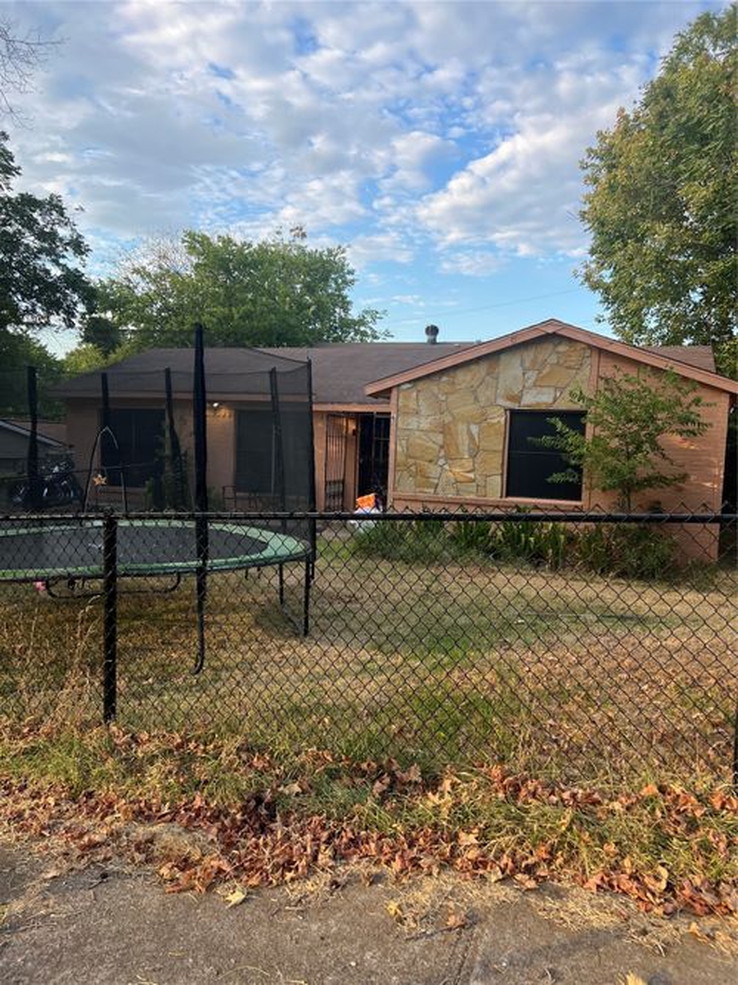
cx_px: 369
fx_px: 739
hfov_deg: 53.0
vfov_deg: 67.3
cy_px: 492
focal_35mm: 26
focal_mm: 5.7
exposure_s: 1/808
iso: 50
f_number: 1.5
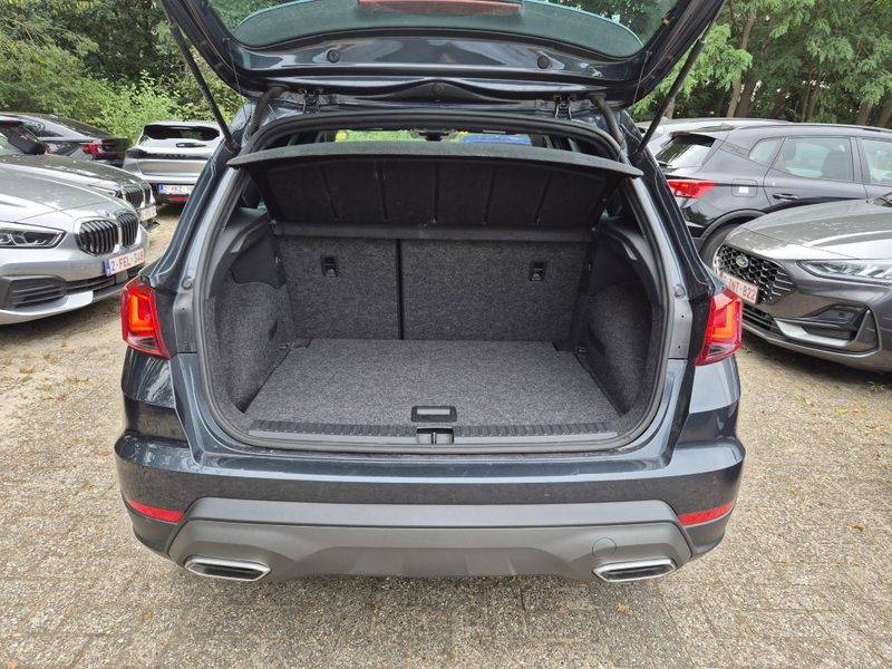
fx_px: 593
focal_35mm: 23
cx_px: 446
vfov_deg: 58.9
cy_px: 334
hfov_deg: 73.9
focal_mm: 5.4
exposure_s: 1/180
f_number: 1.8
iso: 32
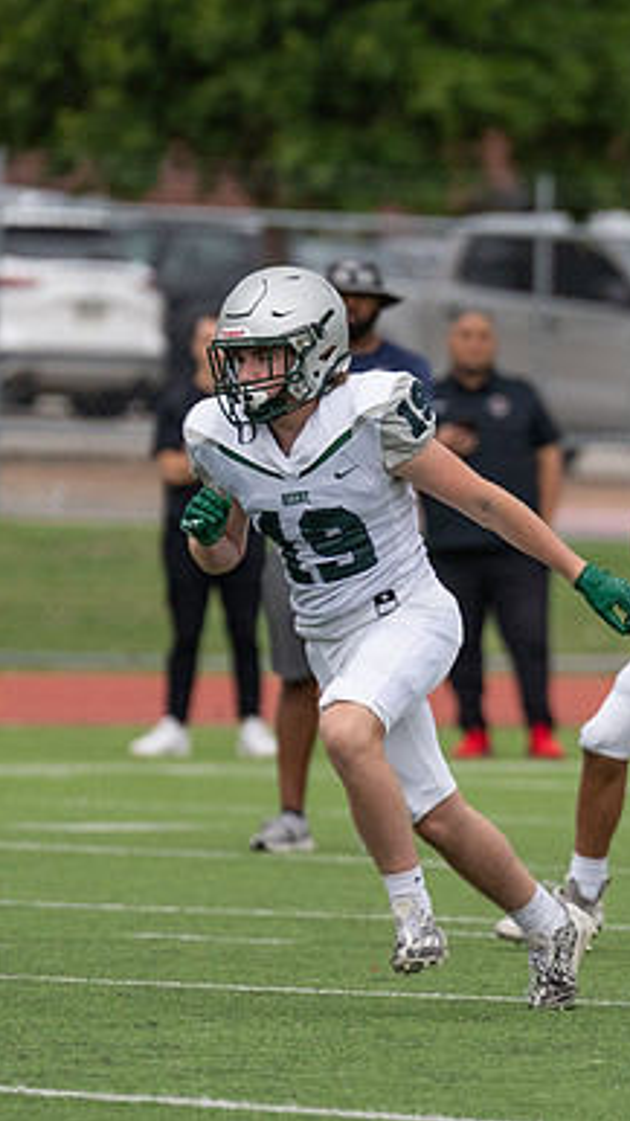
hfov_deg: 2.0
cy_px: 588
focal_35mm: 593
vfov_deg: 3.6
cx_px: 626
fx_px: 17619
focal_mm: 200
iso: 250
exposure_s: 1/1250
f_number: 2.8
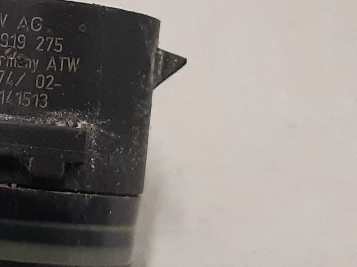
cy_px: 69
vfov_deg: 23.4
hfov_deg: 29.2
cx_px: 0
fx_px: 639
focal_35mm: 62
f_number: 1.7
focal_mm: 3.93
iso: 250
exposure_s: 1/50
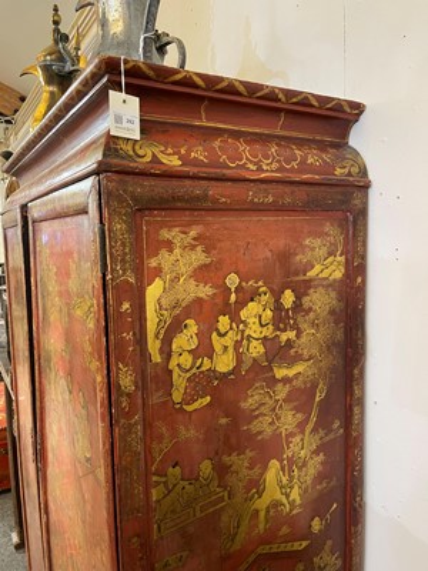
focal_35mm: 26
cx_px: 214
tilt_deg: -5.0
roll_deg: +1.7
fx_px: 429
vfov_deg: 67.3
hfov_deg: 53.1
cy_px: 286
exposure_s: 1/50
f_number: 1.6
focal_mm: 5.1
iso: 500
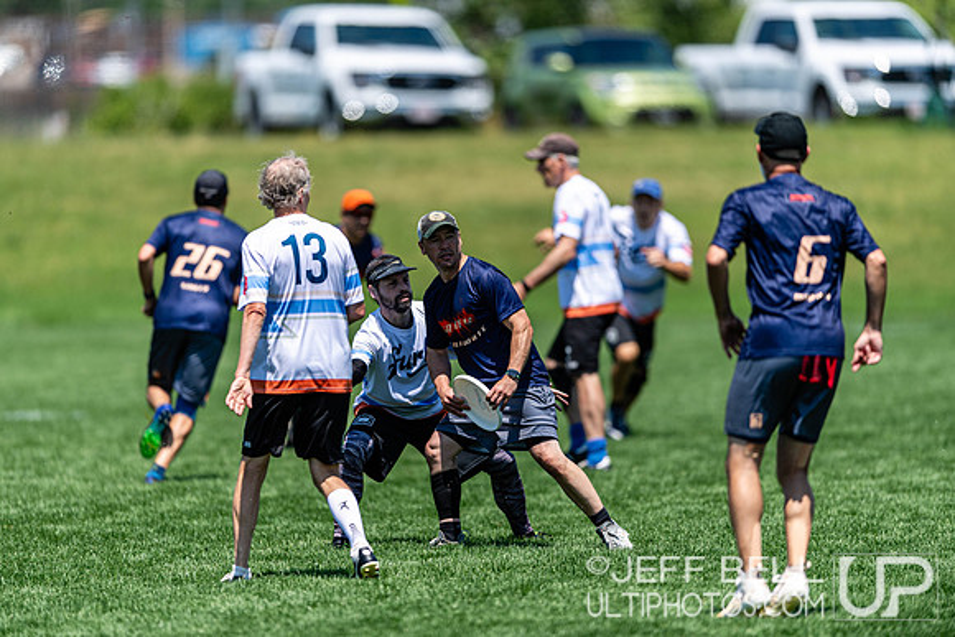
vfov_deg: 3.4
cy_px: 318
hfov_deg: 5.2
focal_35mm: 400
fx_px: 10613
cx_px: 478
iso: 100
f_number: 2.8
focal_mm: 400
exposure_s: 1/2000
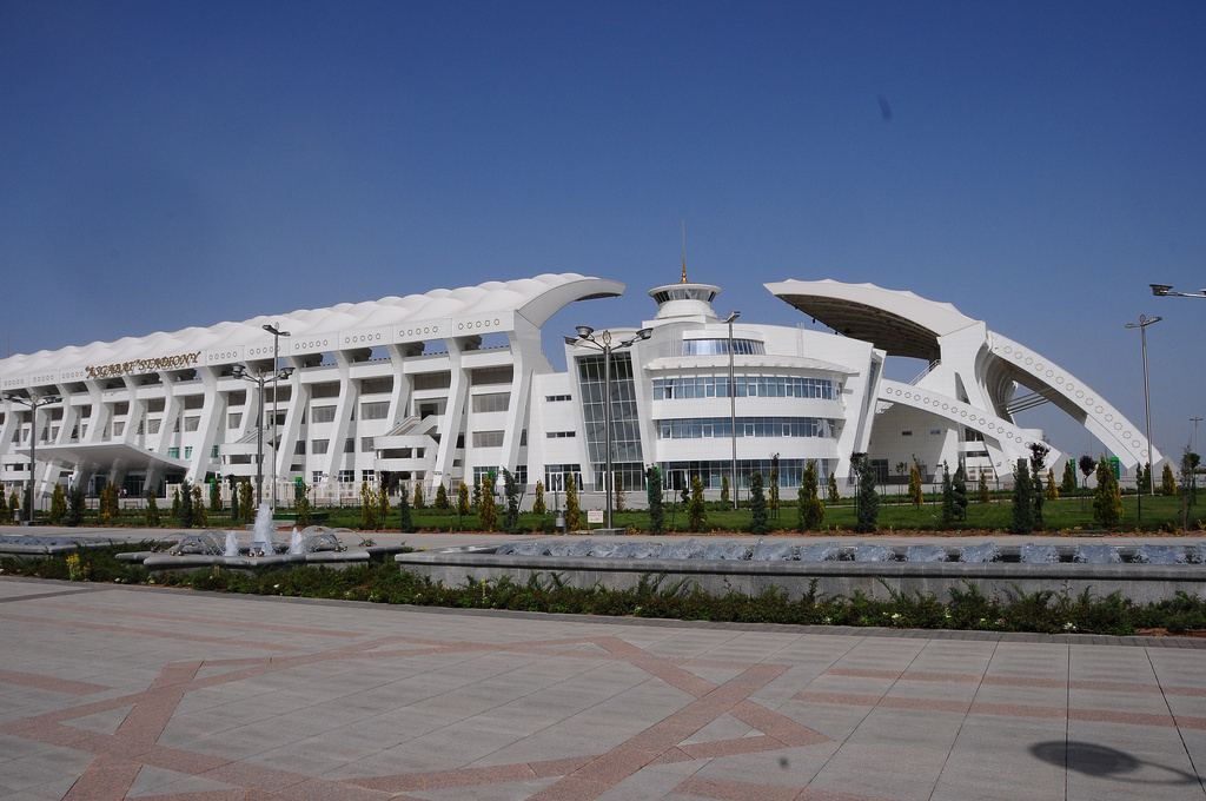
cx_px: 603
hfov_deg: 67.4
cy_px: 400
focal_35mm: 27
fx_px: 903
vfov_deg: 47.8
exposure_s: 1/800
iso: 250
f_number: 14
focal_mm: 18
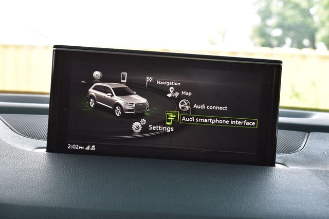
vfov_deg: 22.6
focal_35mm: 60
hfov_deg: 33.4
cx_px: 164
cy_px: 110
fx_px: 548
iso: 400
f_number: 8
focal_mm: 40
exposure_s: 1/60
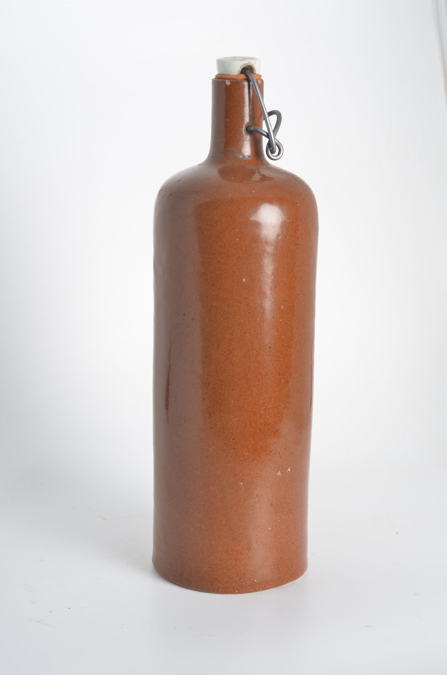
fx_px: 1403
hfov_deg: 18.1
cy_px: 338
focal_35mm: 75
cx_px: 224
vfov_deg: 27.0
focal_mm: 50
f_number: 11
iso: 100
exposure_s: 1/125
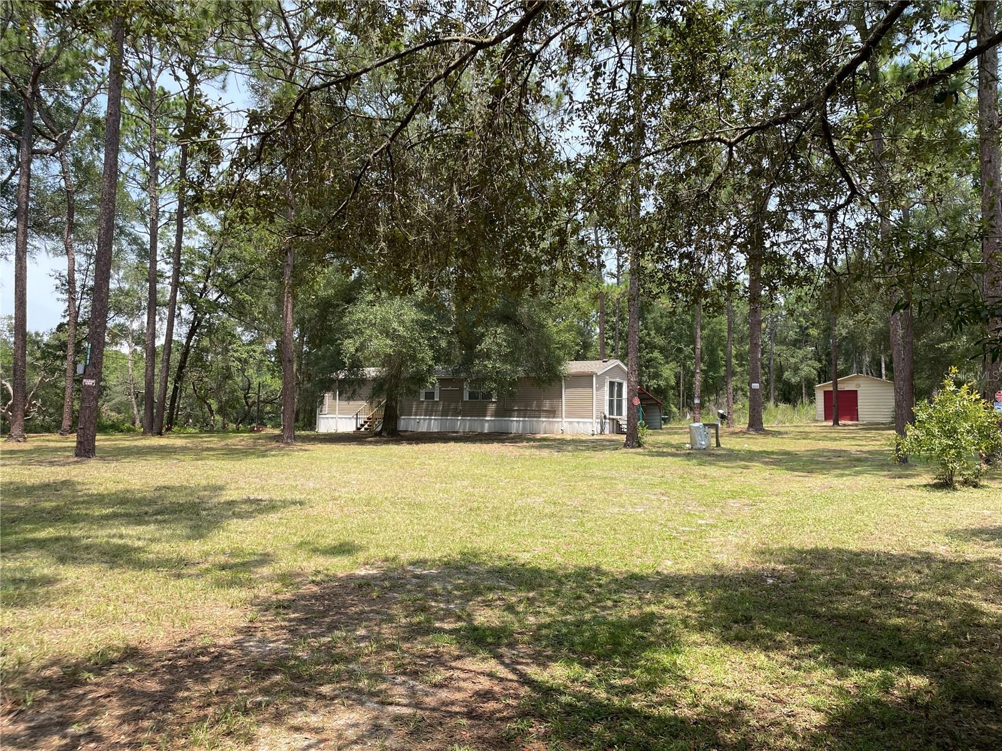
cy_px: 376
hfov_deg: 67.3
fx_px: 753
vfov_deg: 53.1
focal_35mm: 26
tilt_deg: +4.6
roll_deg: -1.5
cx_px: 501
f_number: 1.6
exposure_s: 1/1247
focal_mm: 4.2
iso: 32
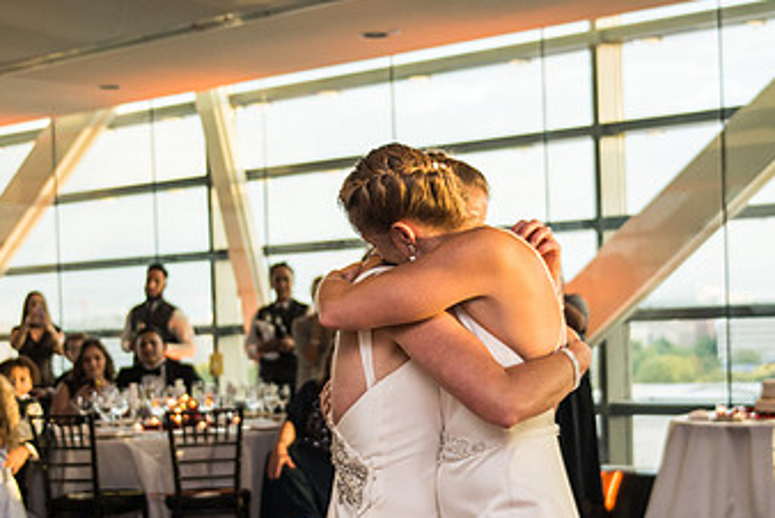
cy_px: 376
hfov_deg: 27.0
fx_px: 1616
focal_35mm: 75
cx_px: 407
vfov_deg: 18.1
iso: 400
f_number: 2.8
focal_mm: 38
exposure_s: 1/200
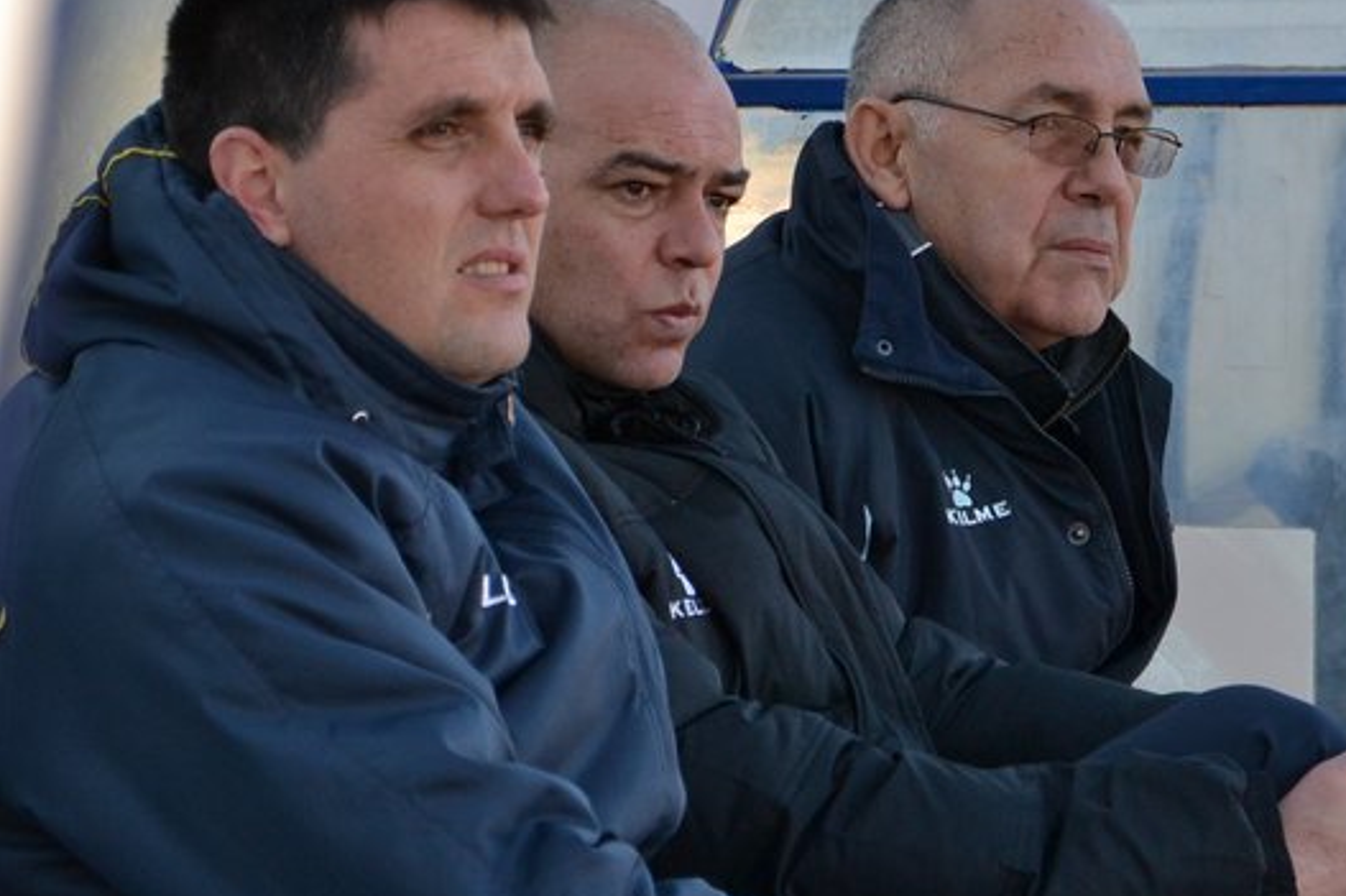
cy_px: 491
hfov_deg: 9.2
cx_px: 733
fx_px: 8335
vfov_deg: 6.2
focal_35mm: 223
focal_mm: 98
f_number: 5.6
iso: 560
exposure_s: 1/500
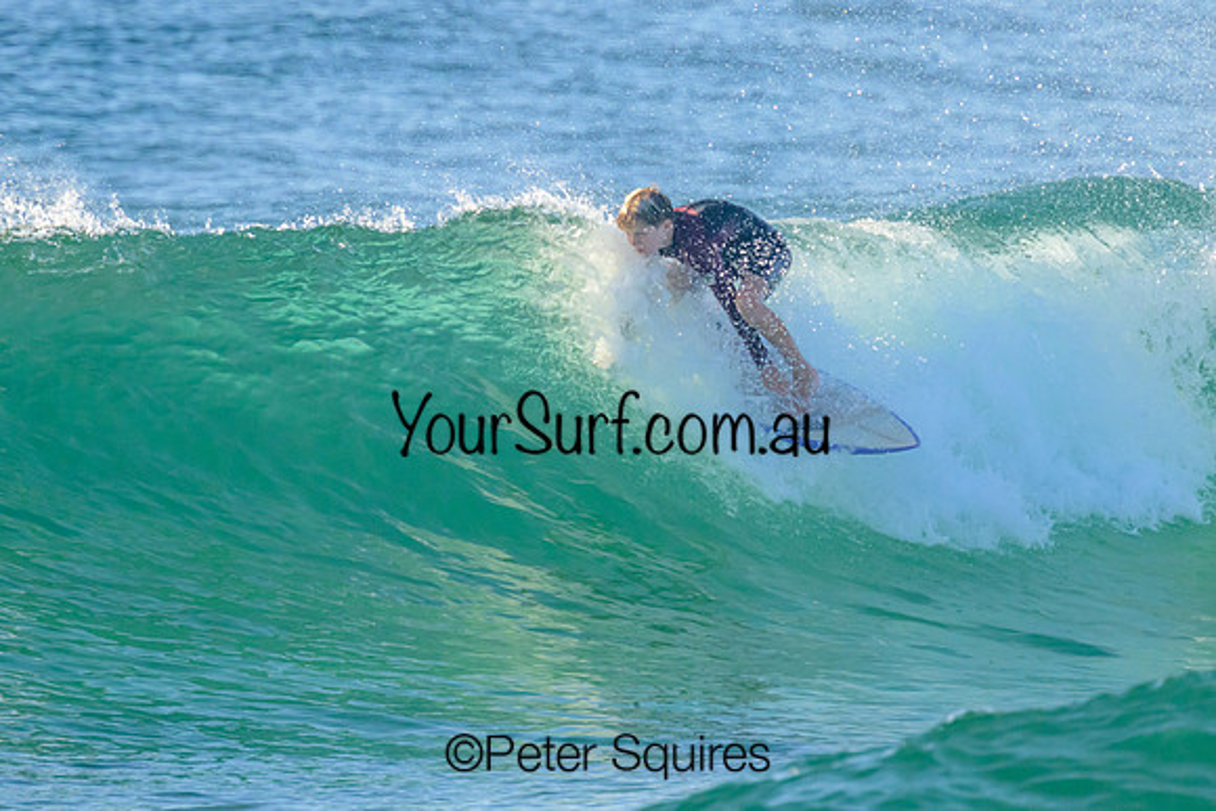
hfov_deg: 2.0
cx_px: 677
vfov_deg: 1.3
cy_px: 330
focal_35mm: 1033
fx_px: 34884
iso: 2000
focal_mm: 800
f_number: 11
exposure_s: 1/2000
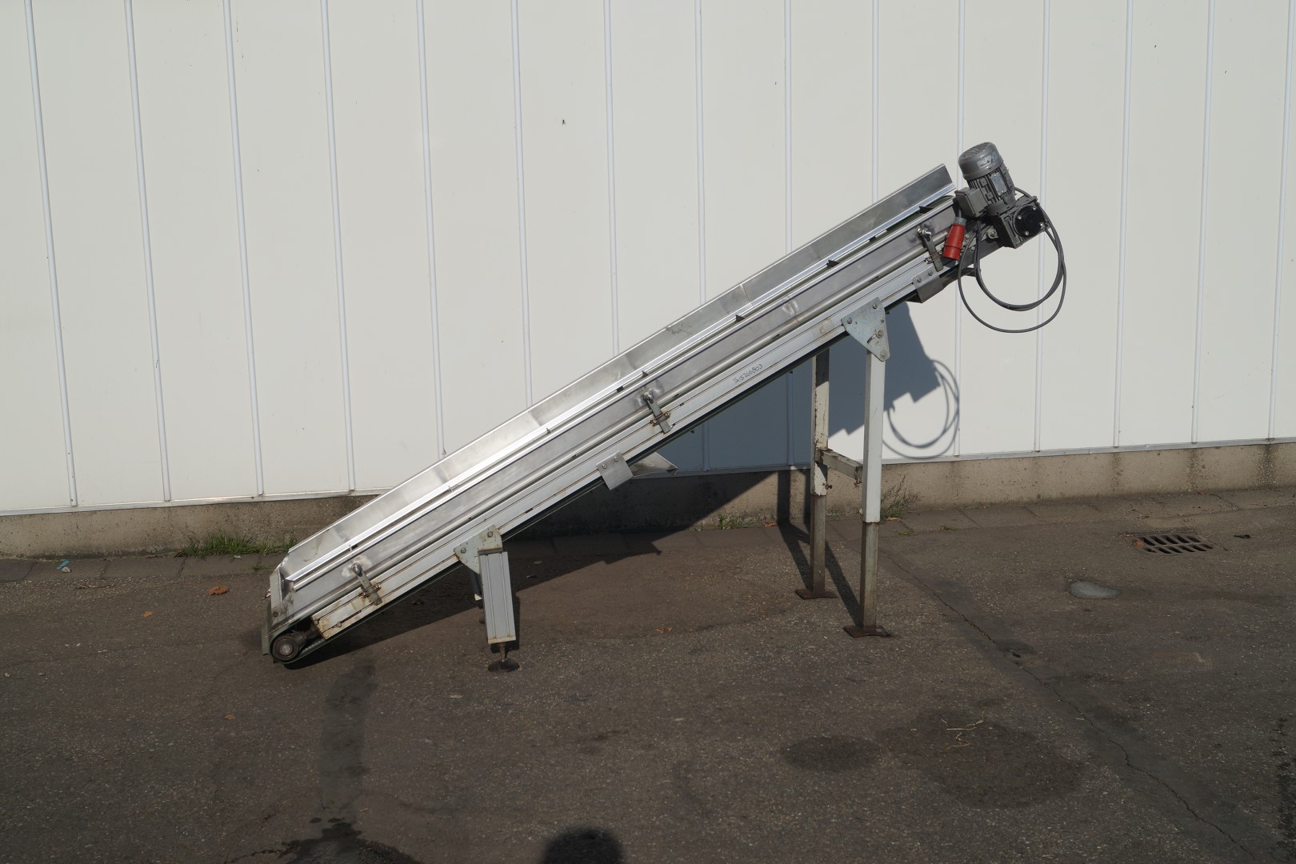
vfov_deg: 29.9
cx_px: 648
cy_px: 432
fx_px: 1620
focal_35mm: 45
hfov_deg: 43.6
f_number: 9
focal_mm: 30
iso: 100
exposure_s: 1/640
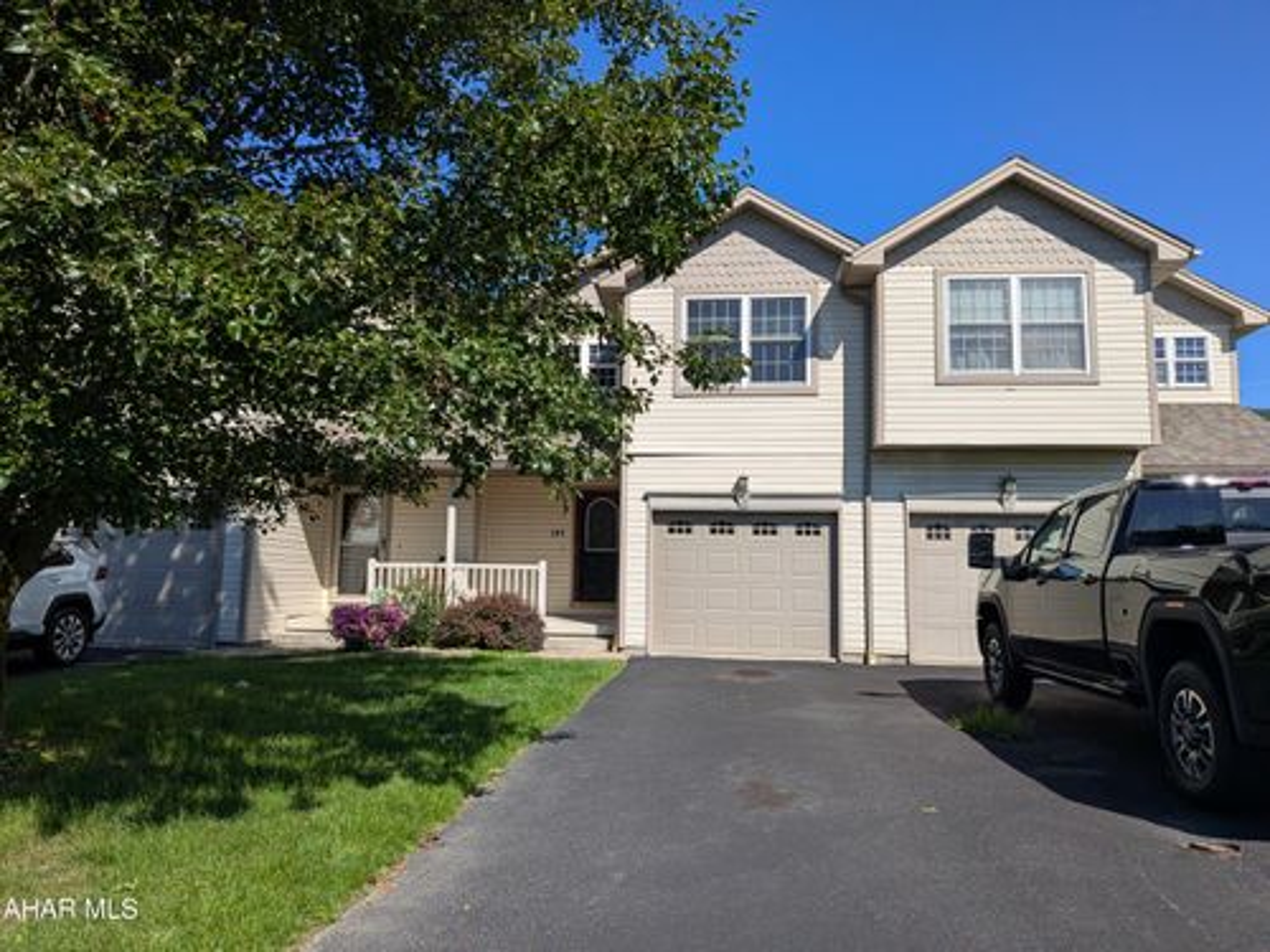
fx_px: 881
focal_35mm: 24
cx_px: 635
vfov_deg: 56.8
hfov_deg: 71.6
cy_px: 476
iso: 41
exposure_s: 1/2538
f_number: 1.7
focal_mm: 4.53
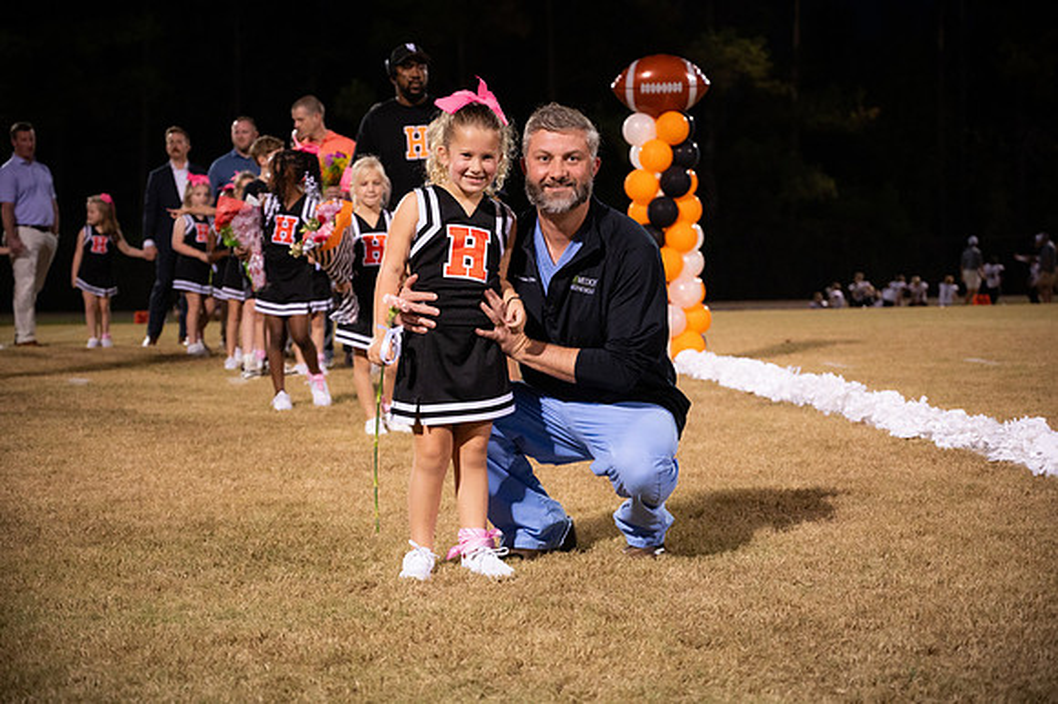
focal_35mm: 70
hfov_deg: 28.9
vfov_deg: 19.4
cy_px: 352
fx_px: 2056
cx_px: 529
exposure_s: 1/250
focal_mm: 70
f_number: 4
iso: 3200
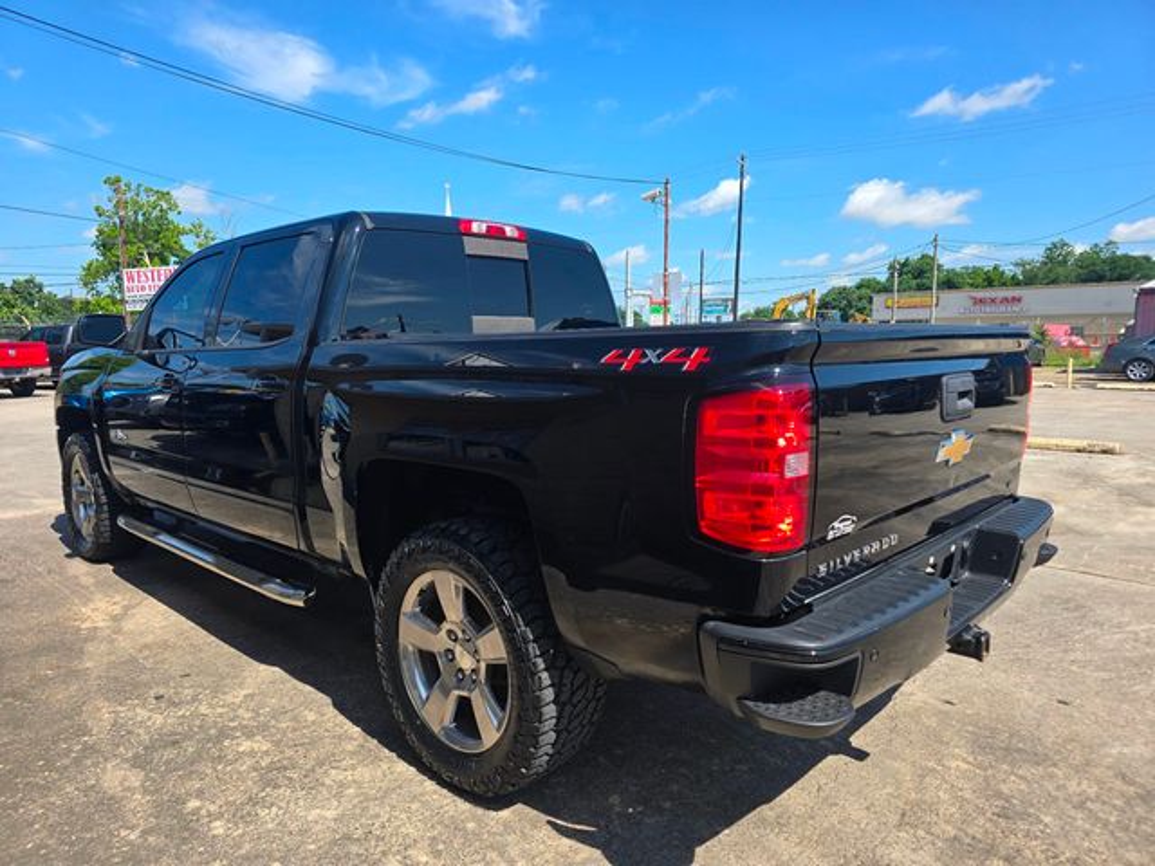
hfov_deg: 73.9
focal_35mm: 23
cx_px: 578
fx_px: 767
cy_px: 433
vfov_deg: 58.9
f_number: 1.7
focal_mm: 6.3
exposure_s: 1/505
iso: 12
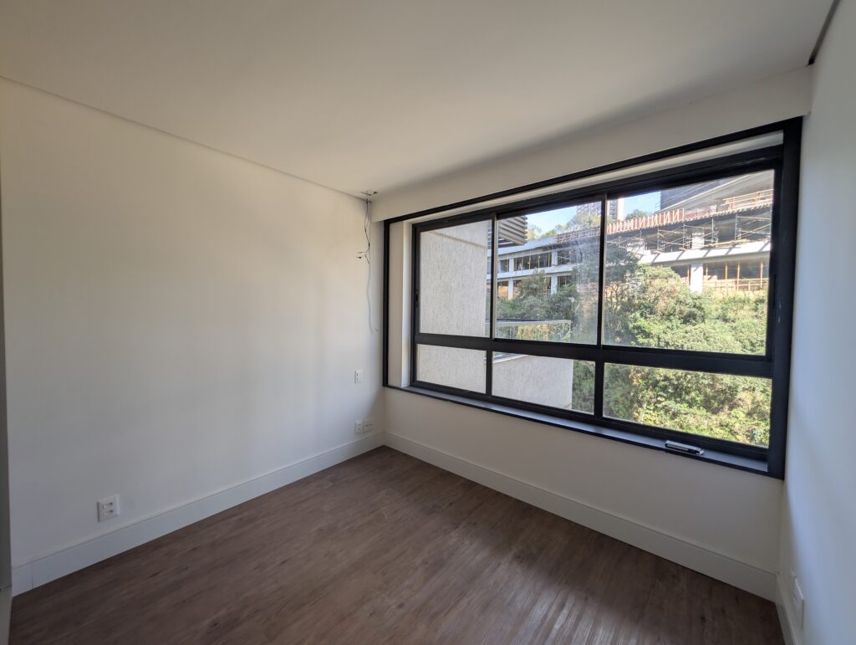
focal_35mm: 12
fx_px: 297
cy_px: 322
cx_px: 428
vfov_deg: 94.6
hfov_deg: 110.5
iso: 71
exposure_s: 1/579
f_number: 1.7
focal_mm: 2.02
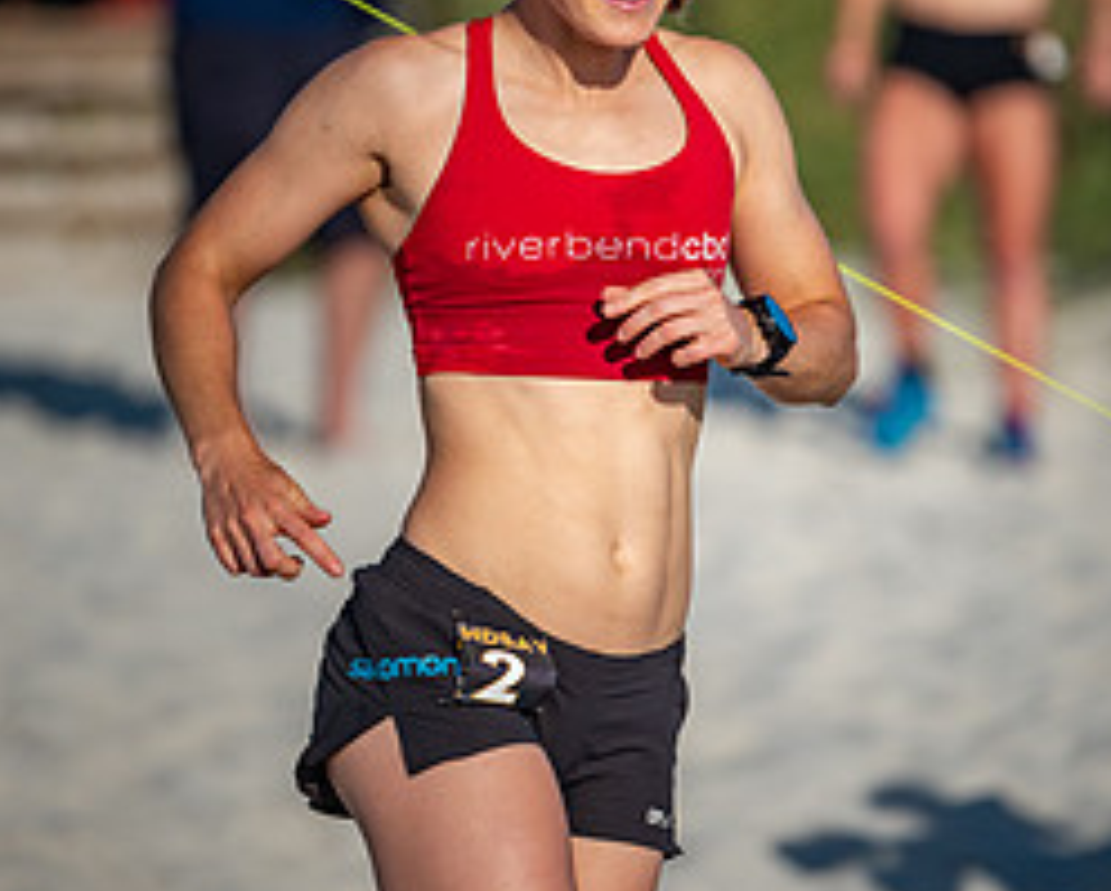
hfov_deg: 5.7
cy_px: 381
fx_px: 11193
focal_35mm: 340
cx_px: 551
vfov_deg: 4.6
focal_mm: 200
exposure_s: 1/4000
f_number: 2.8
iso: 280
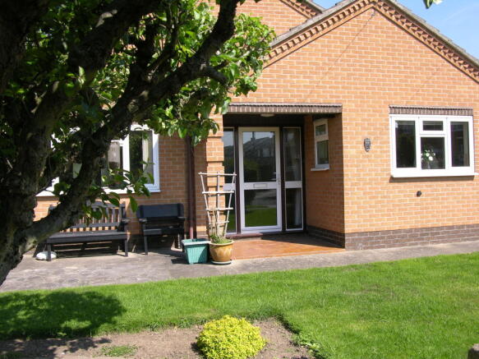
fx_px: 484
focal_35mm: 35
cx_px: 240
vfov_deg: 40.7
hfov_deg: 52.6
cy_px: 180
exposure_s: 1/175
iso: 50
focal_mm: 8.9
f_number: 5
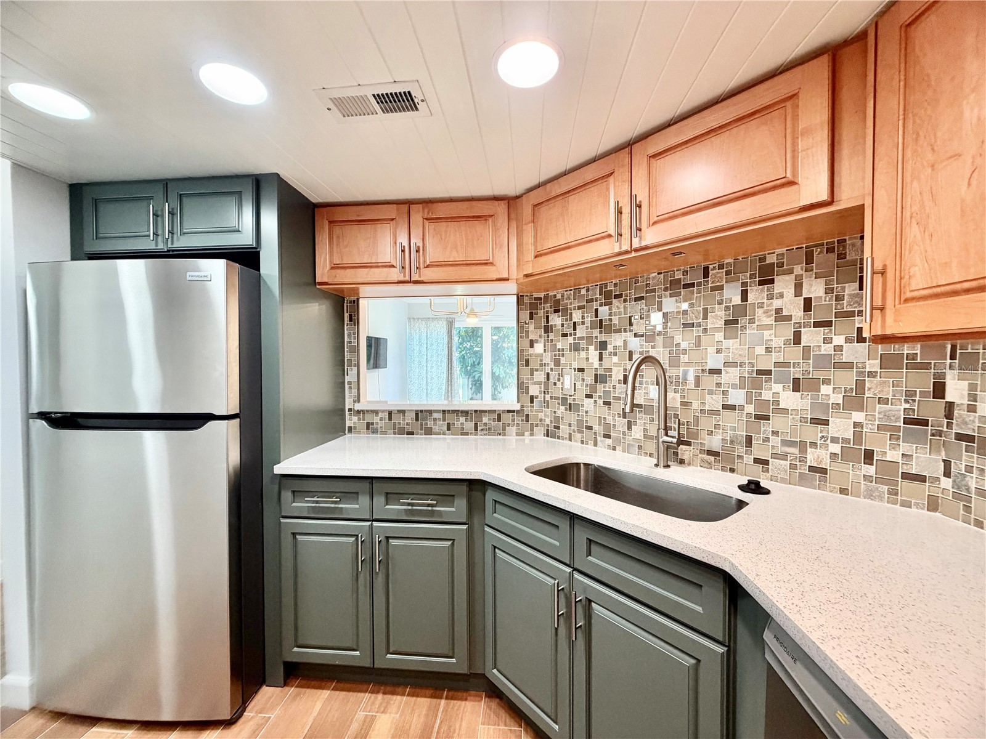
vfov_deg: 85.7
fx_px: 399
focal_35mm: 14
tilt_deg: -1.6
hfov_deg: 102.1
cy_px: 370
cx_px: 493
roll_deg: -0.1
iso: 320
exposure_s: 1/60
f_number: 2.2
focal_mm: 2.22
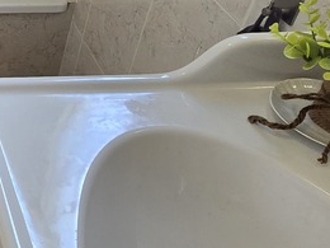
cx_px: -154
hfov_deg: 26.6
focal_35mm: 54
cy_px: 1
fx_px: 515
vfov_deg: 25.7
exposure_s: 1/100
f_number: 2.2
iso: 100
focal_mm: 2.2
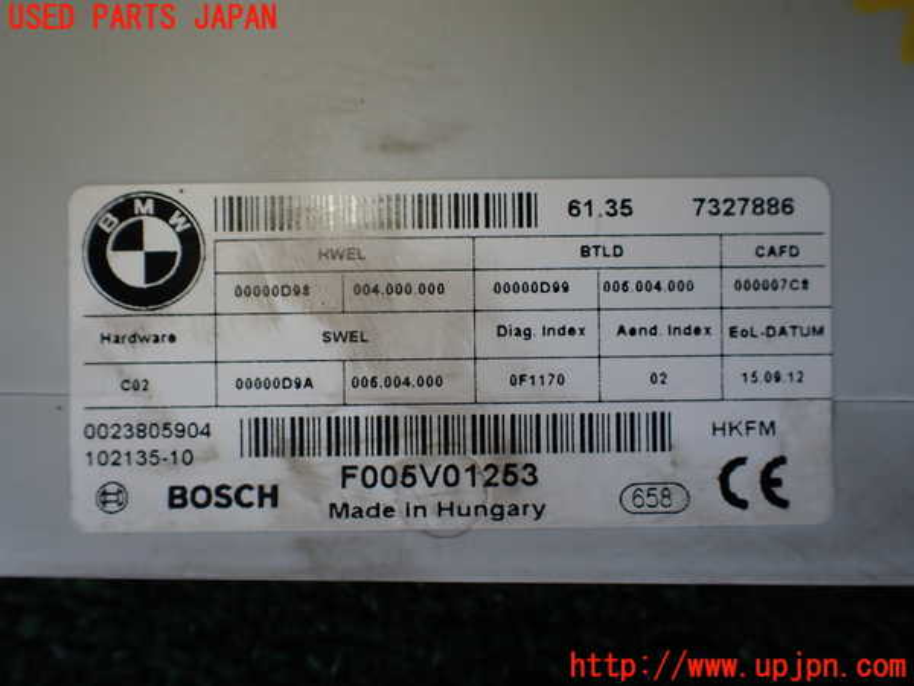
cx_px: 457
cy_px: 343
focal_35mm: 30
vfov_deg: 46.8
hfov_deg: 60.0
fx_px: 792
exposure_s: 1/200
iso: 100
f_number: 3.2
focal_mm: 5.4
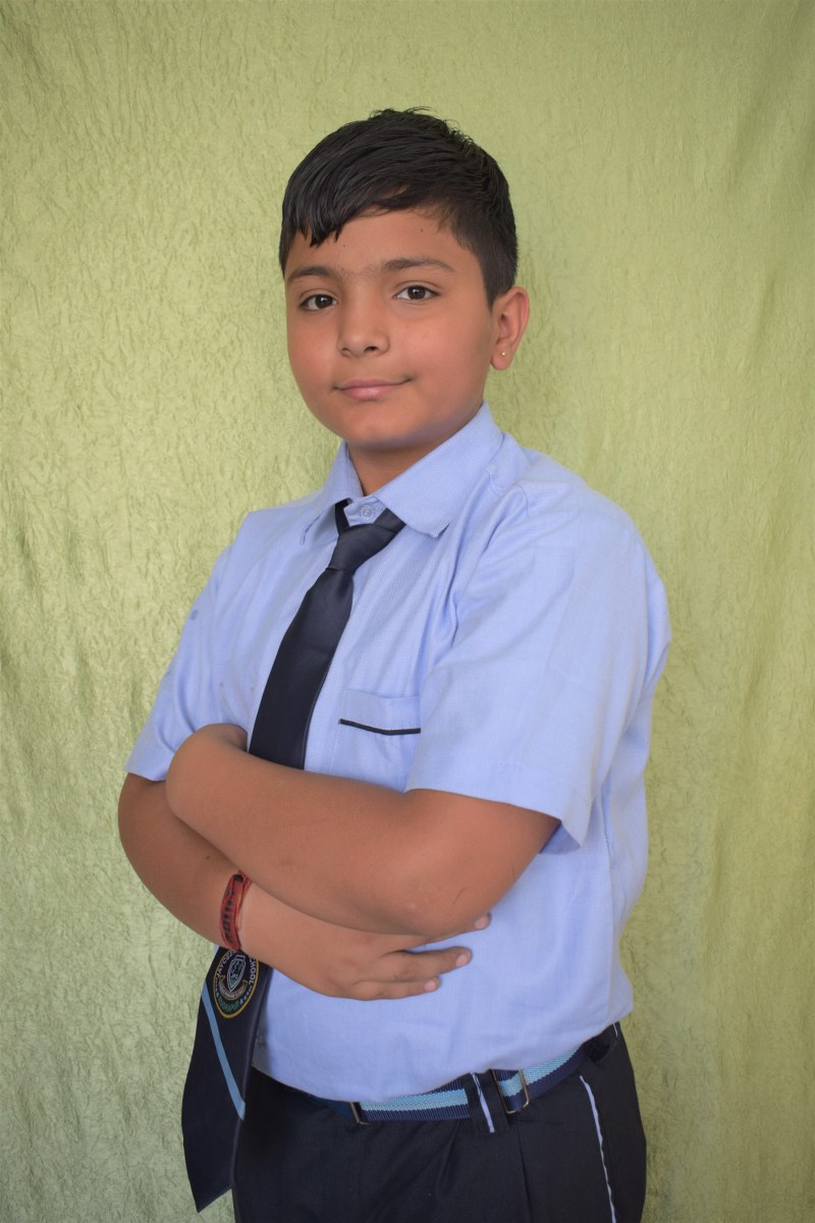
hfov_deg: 36.9
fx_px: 1222
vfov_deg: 53.1
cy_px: 612
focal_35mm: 36
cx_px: 408
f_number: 4.5
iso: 400
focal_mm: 24
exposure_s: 1/80
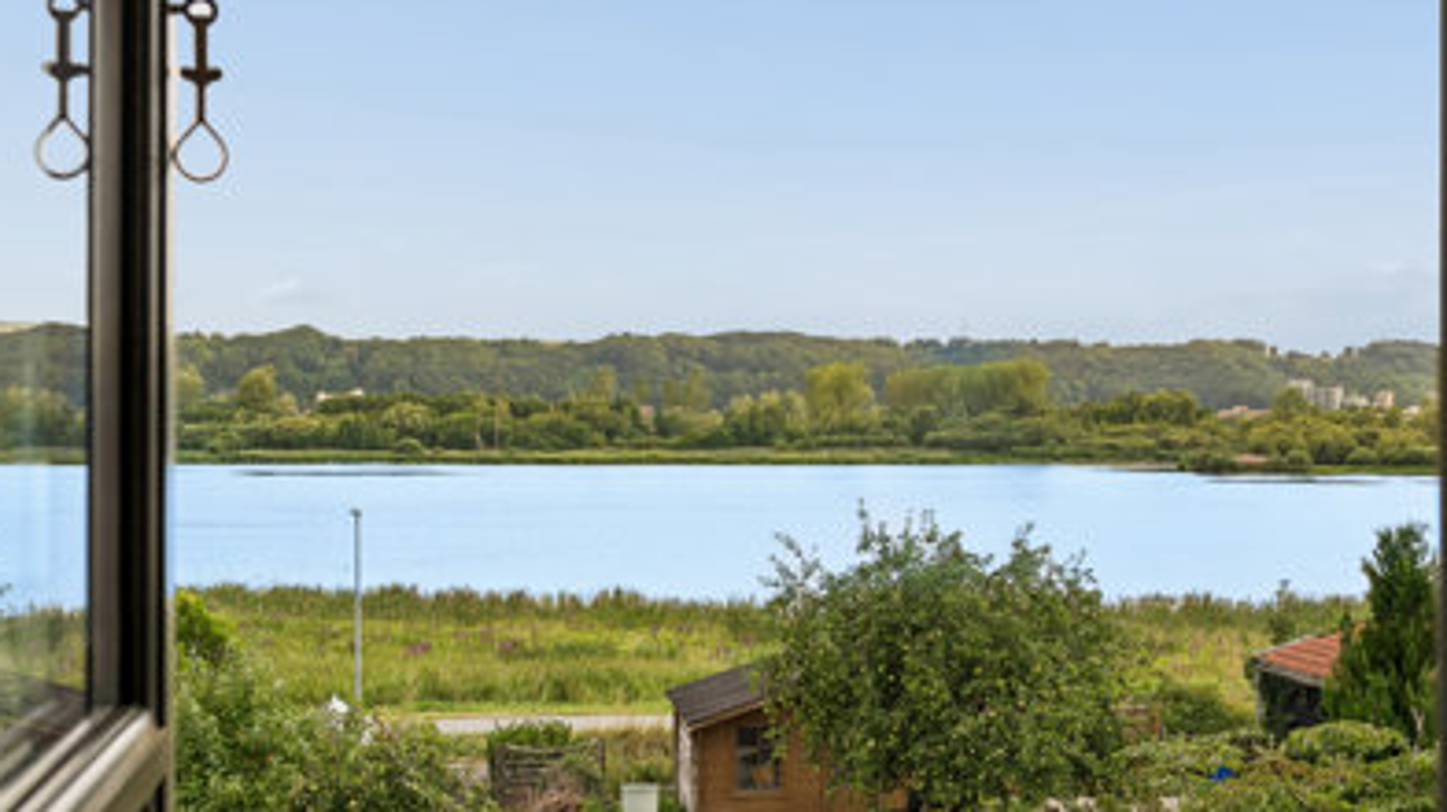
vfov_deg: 25.9
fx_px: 1764
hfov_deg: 44.6
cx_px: 716
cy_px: 485
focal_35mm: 46
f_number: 8
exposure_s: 1/160
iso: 200
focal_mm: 29
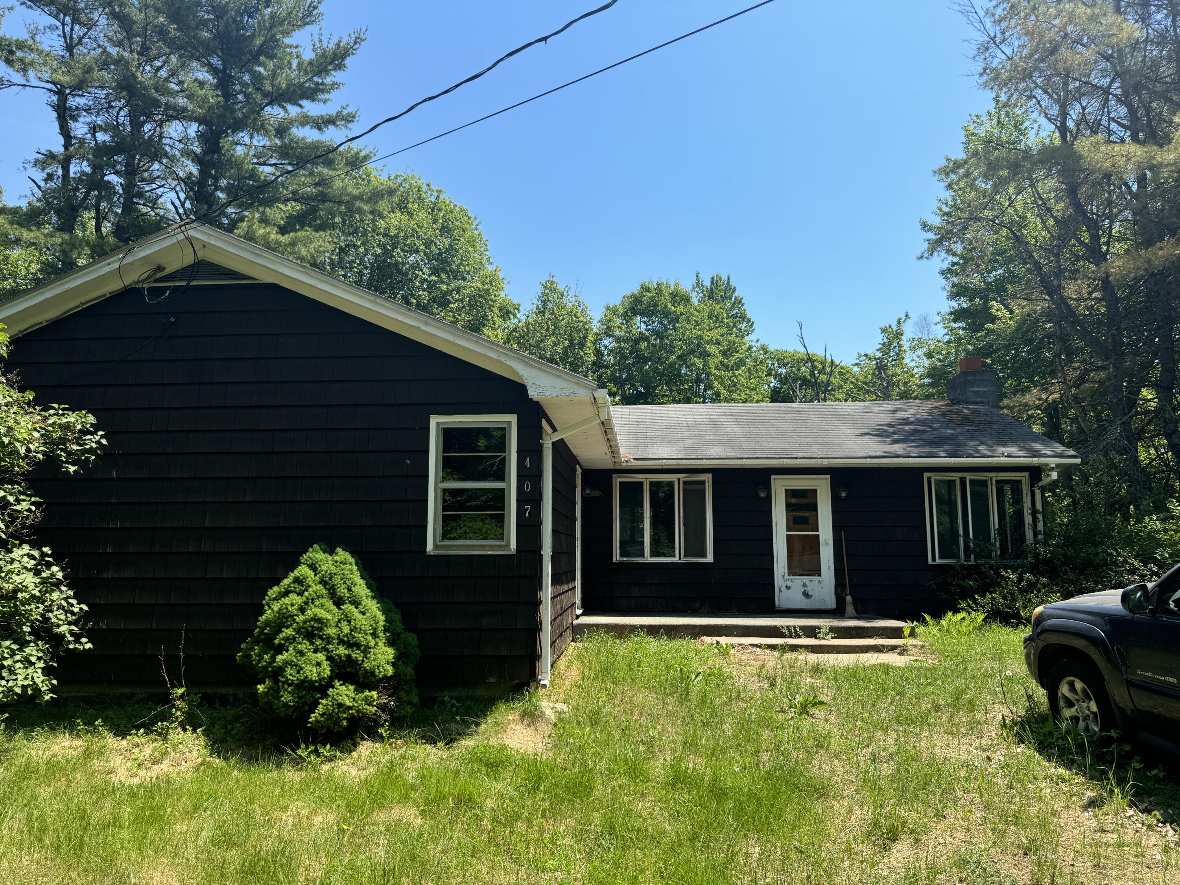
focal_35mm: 24
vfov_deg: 56.8
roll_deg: -0.9
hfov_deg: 71.6
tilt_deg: +8.5
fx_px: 818
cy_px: 442
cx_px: 590
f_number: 1.78
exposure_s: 1/2833
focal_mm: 6.76
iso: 80
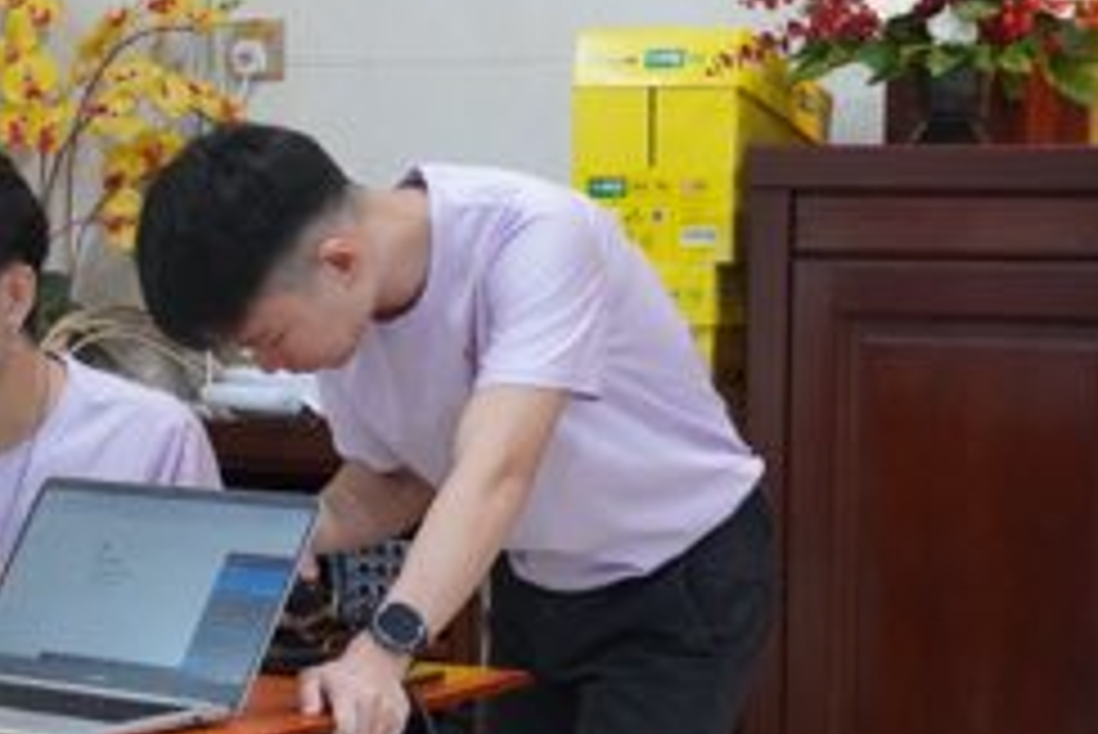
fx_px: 3326
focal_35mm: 109
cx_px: 68
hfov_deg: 18.4
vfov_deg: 12.6
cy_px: 369
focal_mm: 37
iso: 6400
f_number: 5.6
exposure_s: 1/125
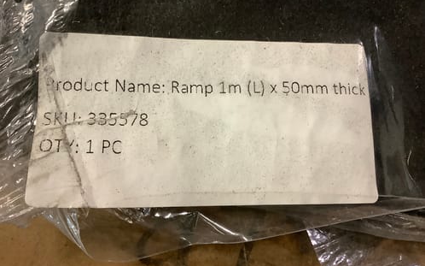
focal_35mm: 33
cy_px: 115
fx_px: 382
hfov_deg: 58.2
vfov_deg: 38.2
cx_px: 212
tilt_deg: -77.3
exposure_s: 1/33
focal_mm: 3.3
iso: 250
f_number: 2.4
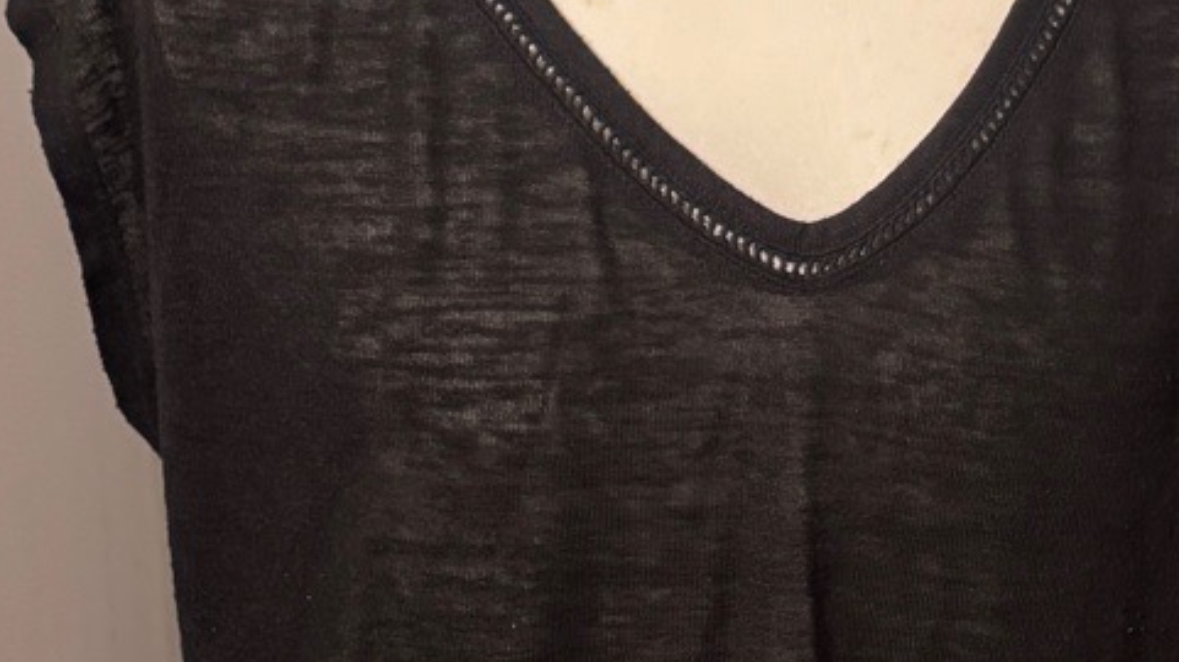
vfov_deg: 13.7
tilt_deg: -21.6
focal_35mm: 87
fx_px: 2718
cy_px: 684
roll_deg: -1.8
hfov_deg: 24.4
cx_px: 733
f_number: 1.78
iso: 640
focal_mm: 6.76
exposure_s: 1/60
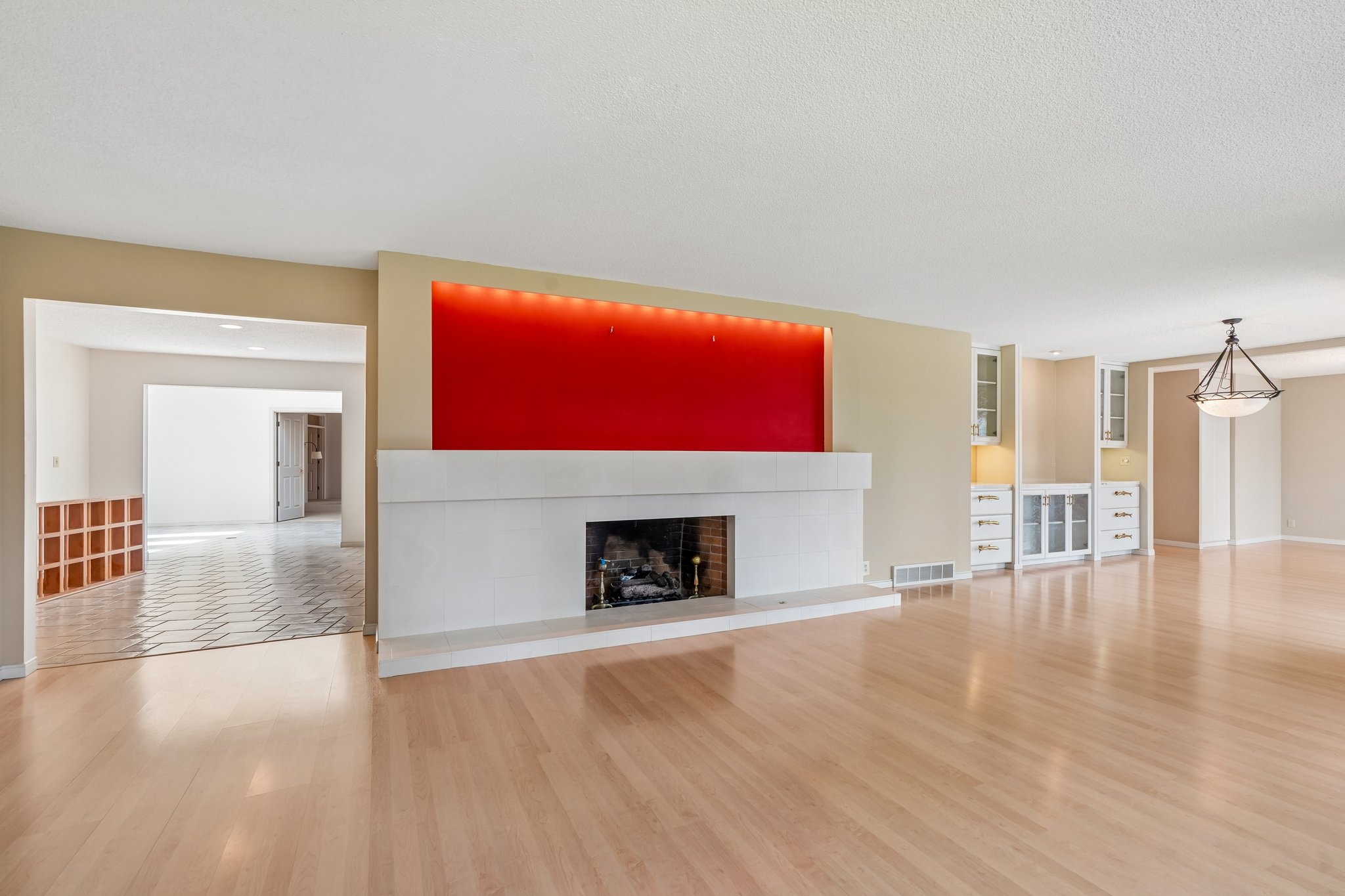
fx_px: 598
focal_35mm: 16
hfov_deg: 96.7
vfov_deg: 73.7
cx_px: 672
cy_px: 448
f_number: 8
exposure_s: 1/15
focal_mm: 16
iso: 400
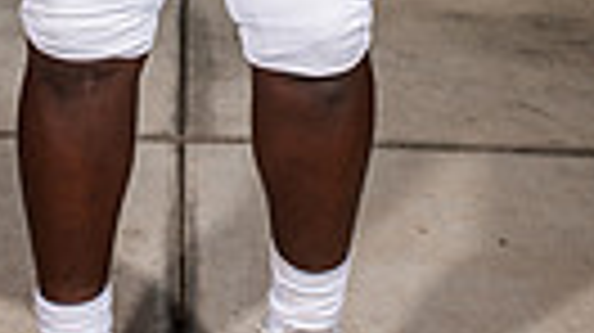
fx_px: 2140
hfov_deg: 15.8
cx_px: 216
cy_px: -522
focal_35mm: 136
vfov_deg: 8.1
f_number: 7.1
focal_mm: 38
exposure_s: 1/400
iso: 160
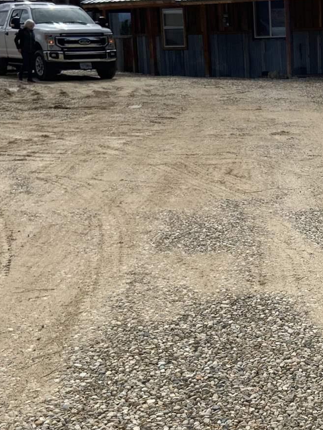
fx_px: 946
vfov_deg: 25.6
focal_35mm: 76
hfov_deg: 18.8
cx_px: 330
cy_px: 246
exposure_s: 1/2058
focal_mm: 3
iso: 20
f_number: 1.8
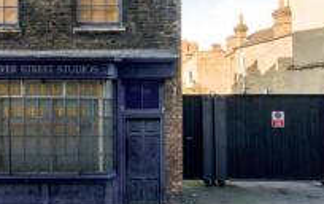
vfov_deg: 31.4
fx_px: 336
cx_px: 52
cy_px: 6
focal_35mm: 38
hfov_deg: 47.8
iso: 1000
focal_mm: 16
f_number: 11
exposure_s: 1/200
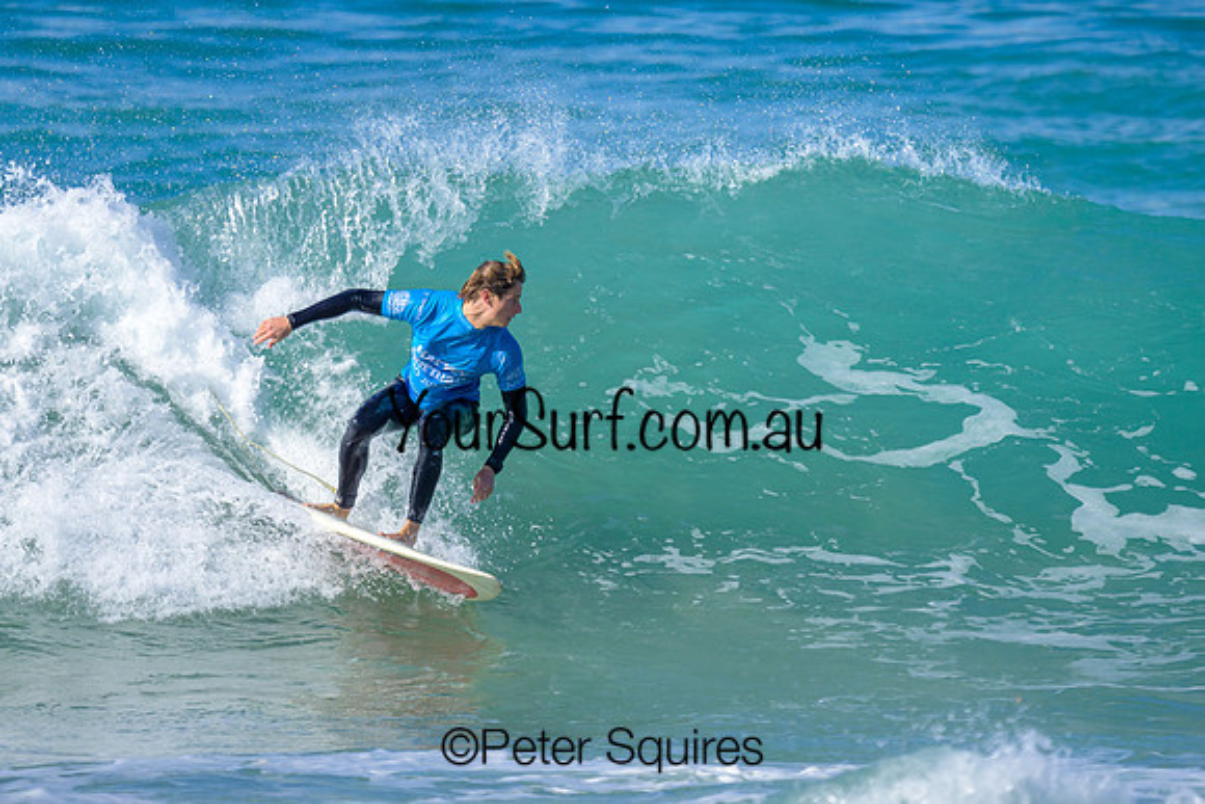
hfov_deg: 1.9
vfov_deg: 1.3
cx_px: 550
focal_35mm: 1098
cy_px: 252
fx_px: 36773
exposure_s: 1/2000
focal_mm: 800
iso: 360
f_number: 6.3
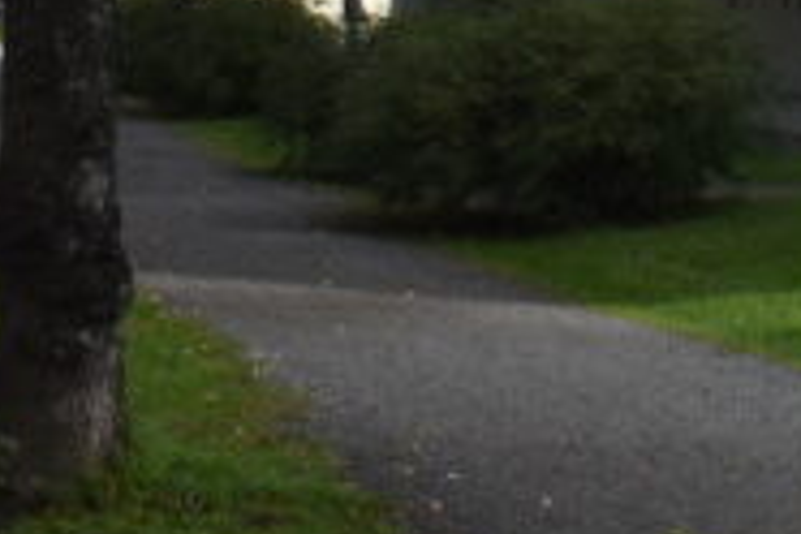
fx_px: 3315
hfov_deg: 12.6
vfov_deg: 8.5
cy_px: -726
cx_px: 1413
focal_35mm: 149
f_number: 8
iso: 180
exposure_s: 1/250
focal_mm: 18
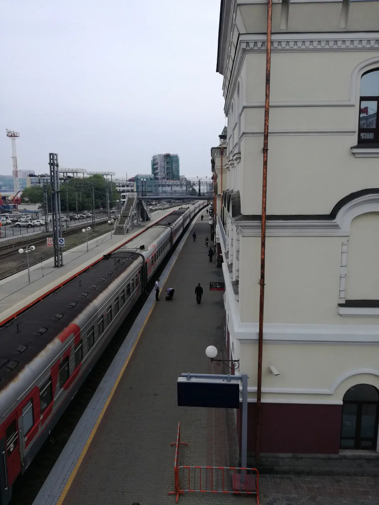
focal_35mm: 27
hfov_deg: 51.4
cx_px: 190
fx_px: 394
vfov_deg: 65.3
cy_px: 252
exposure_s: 1/1631
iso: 50
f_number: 2
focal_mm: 3.79
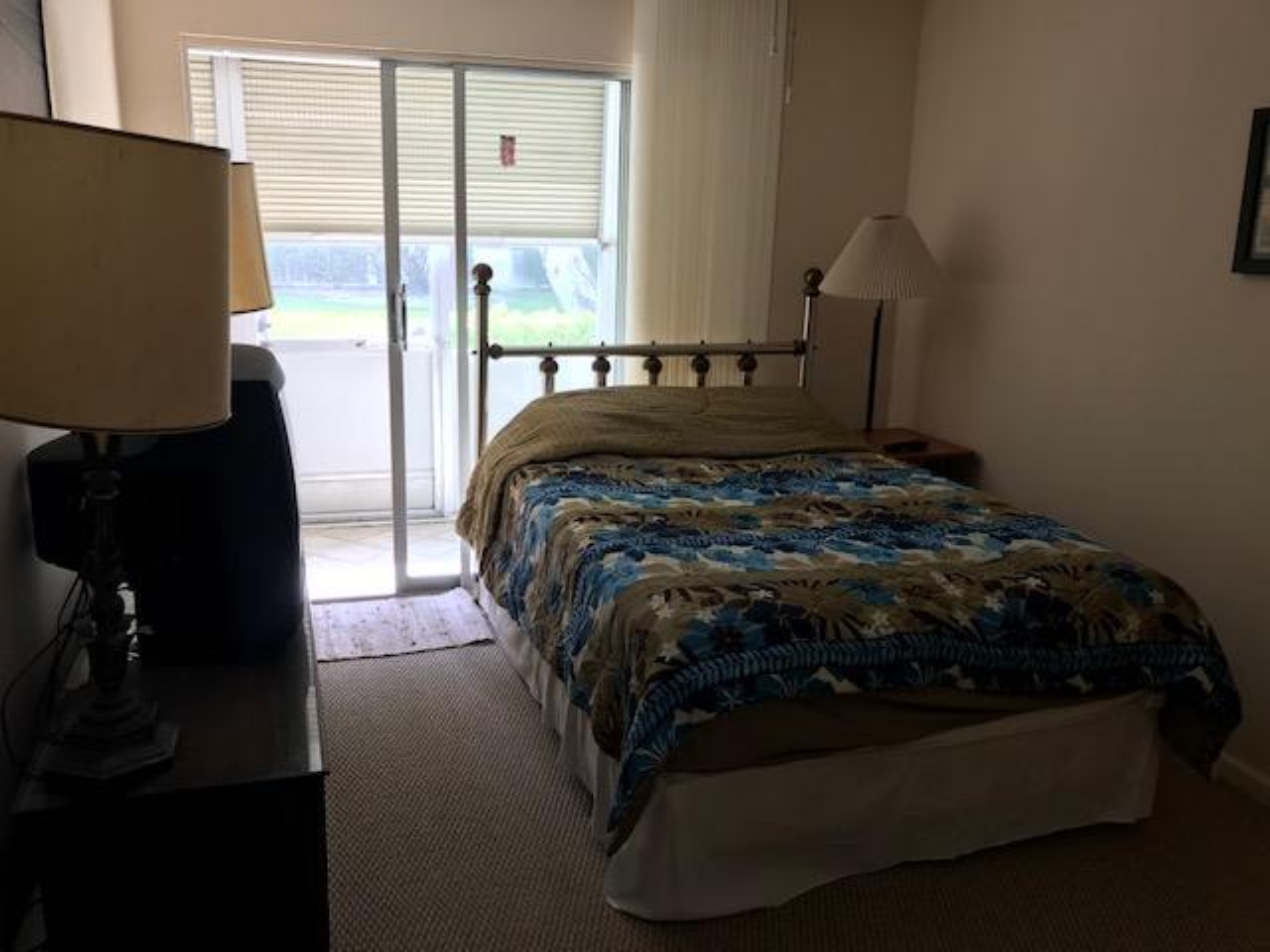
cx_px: 635
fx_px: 1027
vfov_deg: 49.7
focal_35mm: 28
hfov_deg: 63.4
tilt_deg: -13.1
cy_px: 476
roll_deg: -2.2
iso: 32
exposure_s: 1/60
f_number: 1.8
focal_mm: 3.99
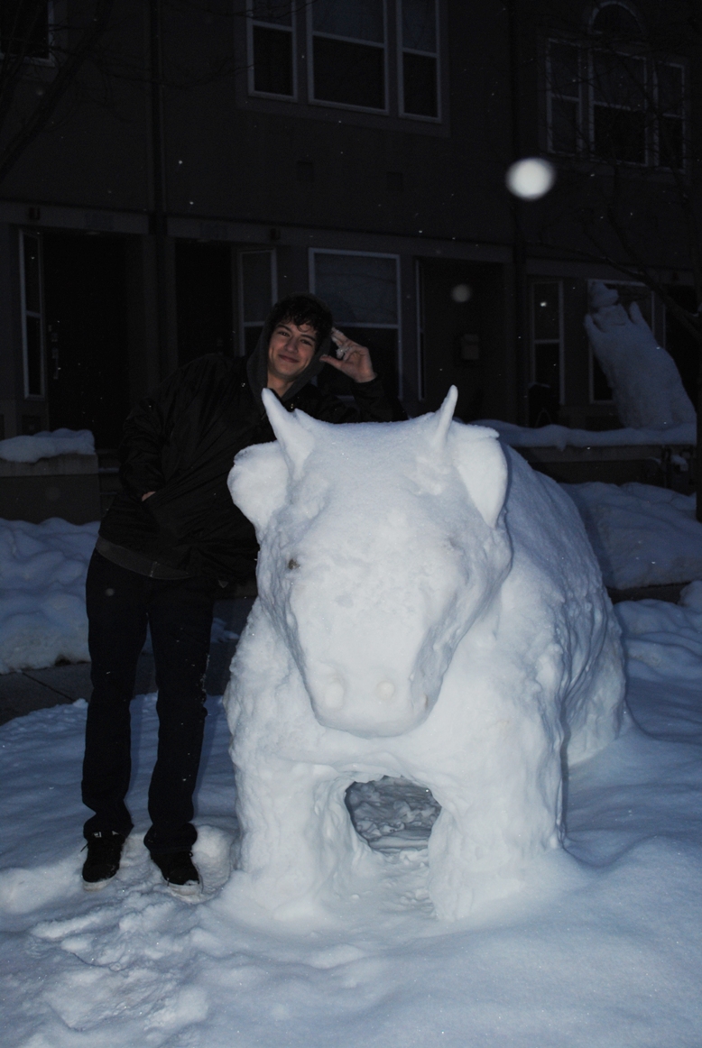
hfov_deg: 30.9
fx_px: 1269
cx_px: 351
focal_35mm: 44
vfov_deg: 44.9
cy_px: 524
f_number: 4.5
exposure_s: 1/60
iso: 200
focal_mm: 29
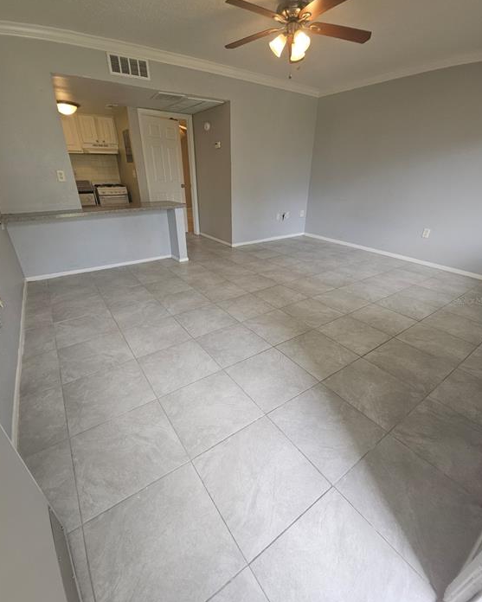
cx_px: 243
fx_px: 250
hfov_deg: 88.0
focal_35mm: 14
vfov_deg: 100.7
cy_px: 300
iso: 64
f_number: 2.2
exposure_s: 1/60
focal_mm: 1.7
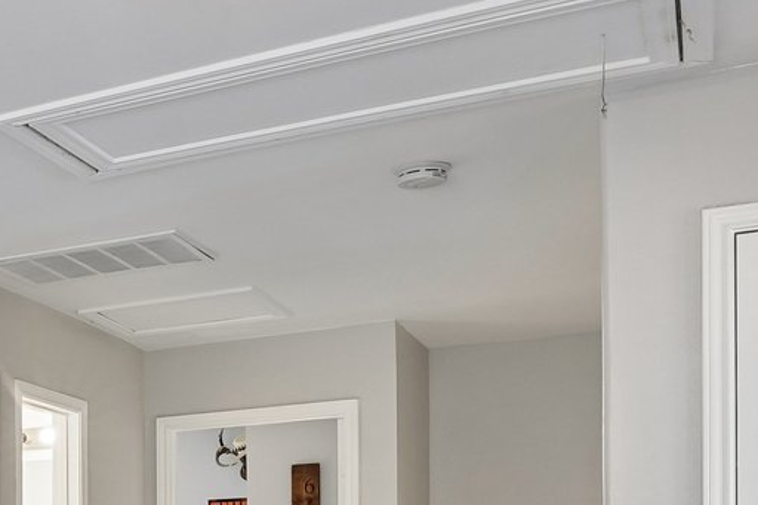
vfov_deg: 20.0
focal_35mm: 64
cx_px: -341
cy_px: 595
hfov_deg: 25.0
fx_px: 1347
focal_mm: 16
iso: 400
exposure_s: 1/6
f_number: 8
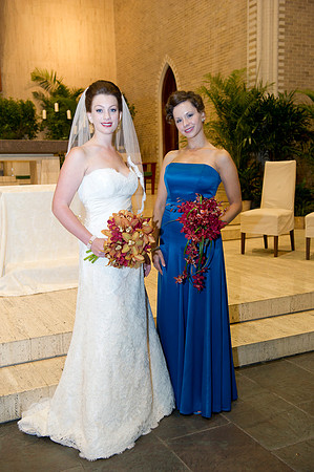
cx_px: 157
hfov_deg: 33.3
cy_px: 236
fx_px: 525
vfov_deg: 48.5
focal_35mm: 40
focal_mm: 40
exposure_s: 1/60
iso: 800
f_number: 4.5
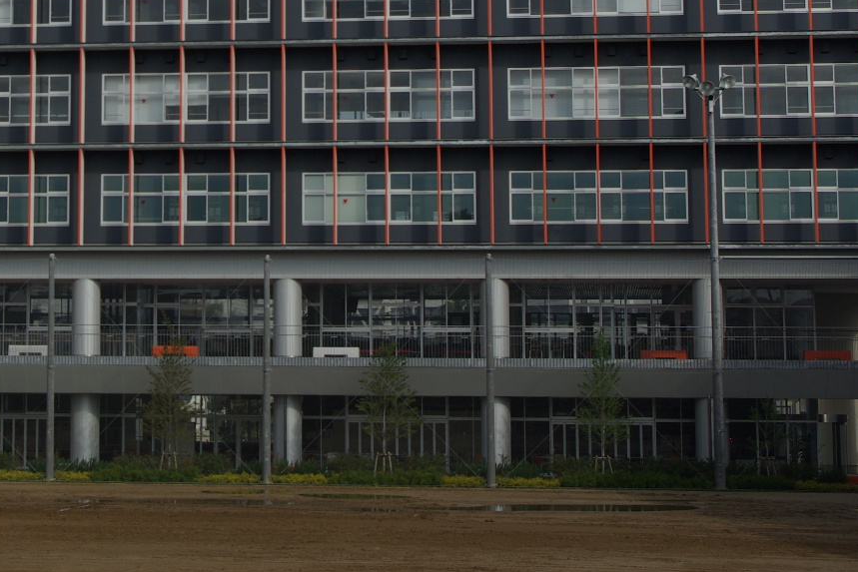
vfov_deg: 13.0
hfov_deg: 19.3
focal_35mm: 104
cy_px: 7
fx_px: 2479
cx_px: 120
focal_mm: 32.5
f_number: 8
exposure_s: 1/350
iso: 100
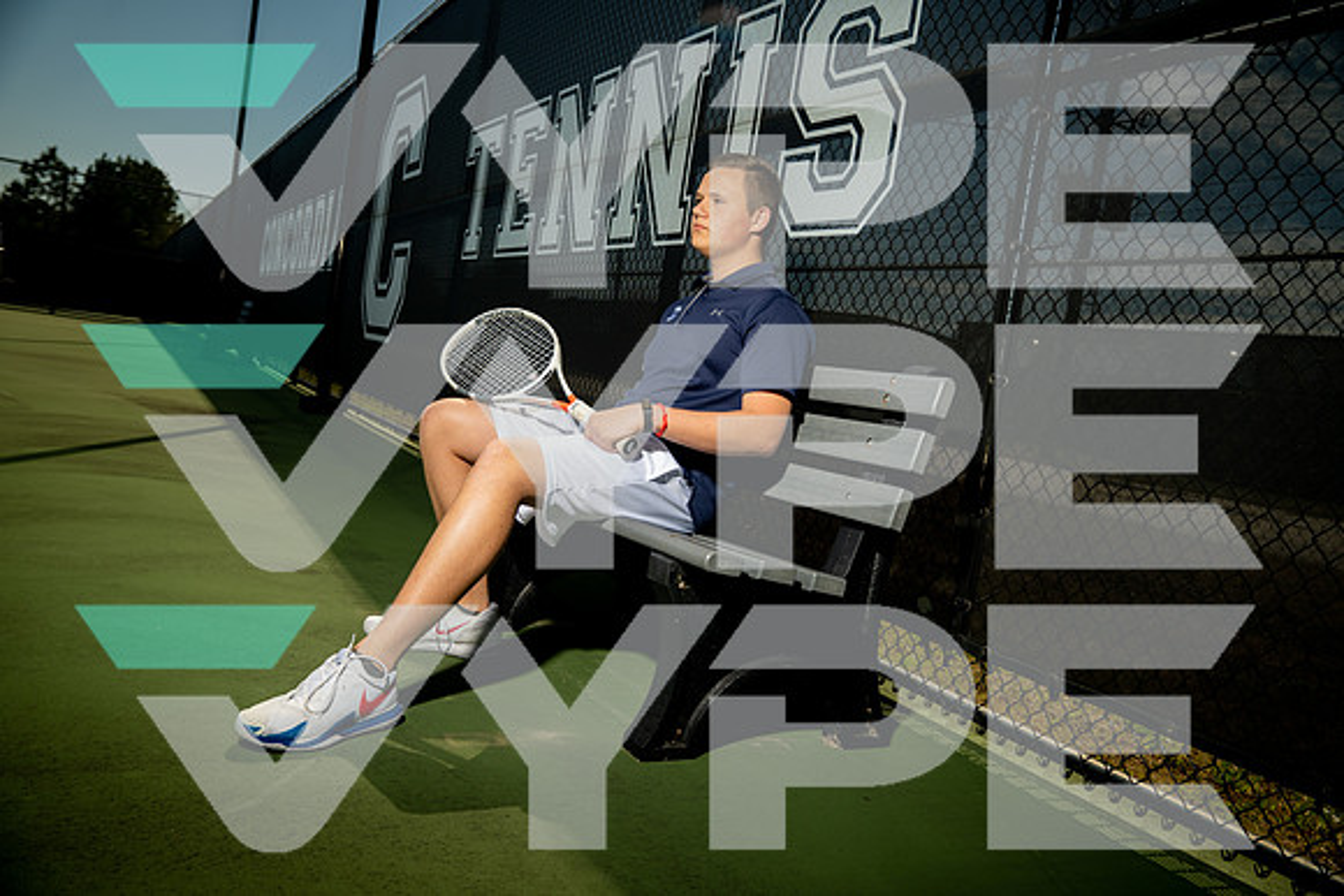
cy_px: 448
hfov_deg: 61.9
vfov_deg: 43.6
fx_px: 1120
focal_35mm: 30
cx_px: 672
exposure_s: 1/250
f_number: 4.5
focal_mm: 30
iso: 100
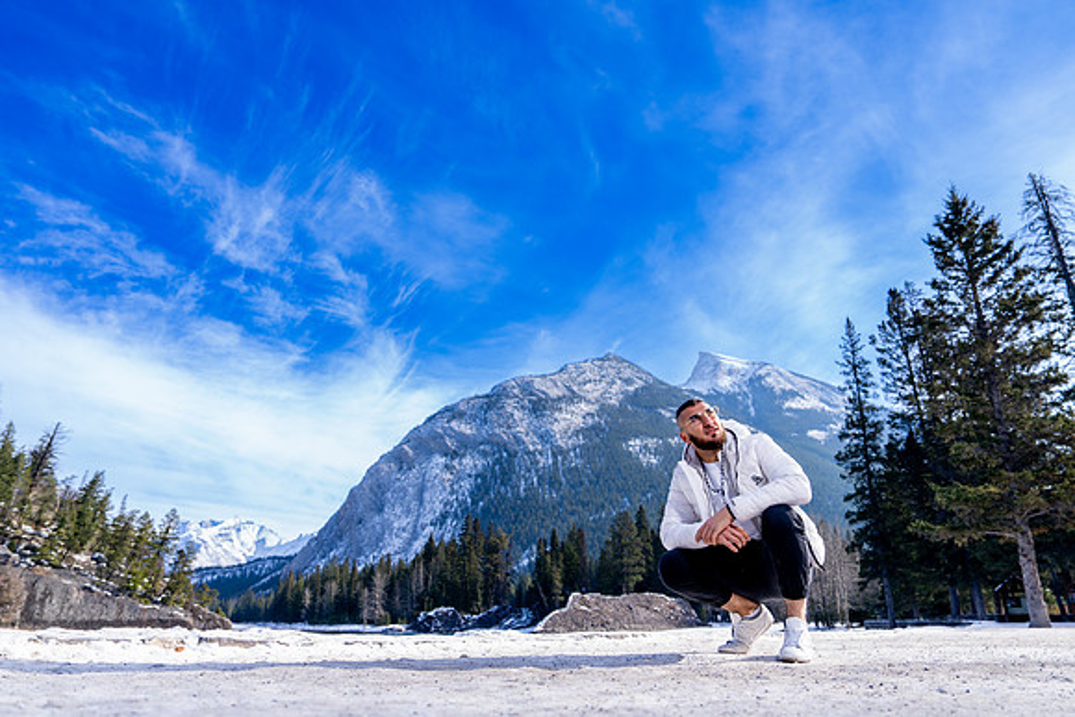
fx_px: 717
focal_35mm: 24
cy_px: 358
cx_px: 538
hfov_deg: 73.7
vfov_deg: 53.2
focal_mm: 24
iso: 50
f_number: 3.5
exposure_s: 1/400
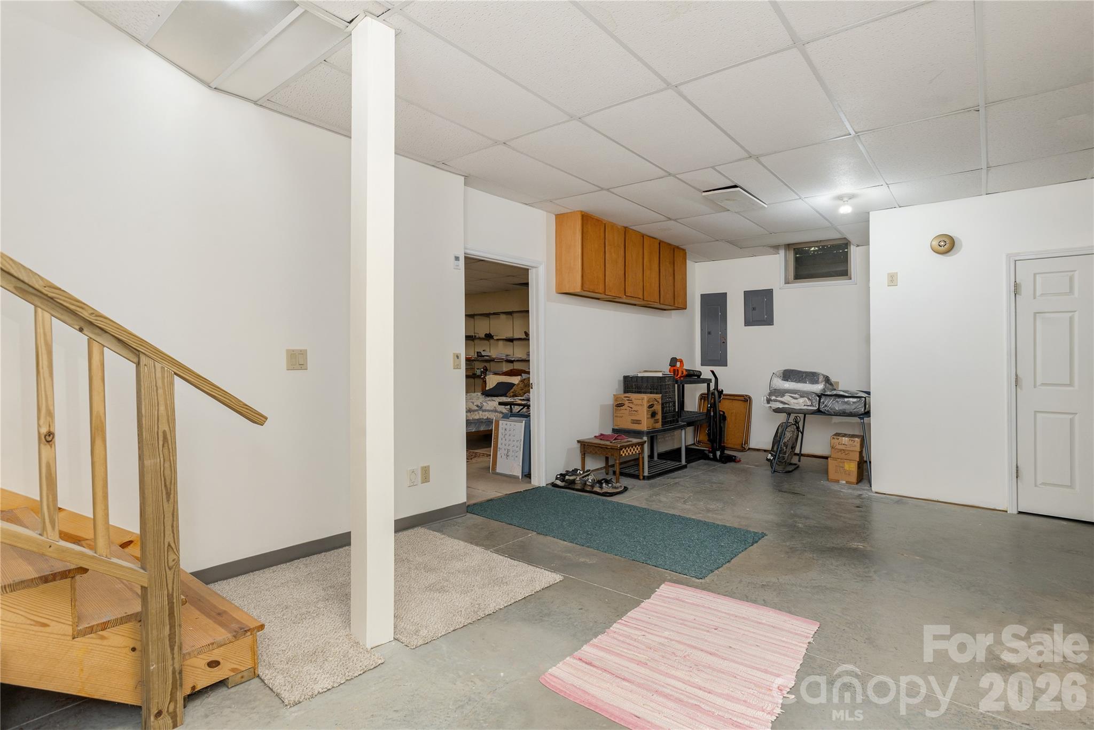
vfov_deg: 70.5
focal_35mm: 17
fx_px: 517
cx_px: 547
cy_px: 365
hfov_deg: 93.3
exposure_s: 1/100
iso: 320
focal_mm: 17
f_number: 8
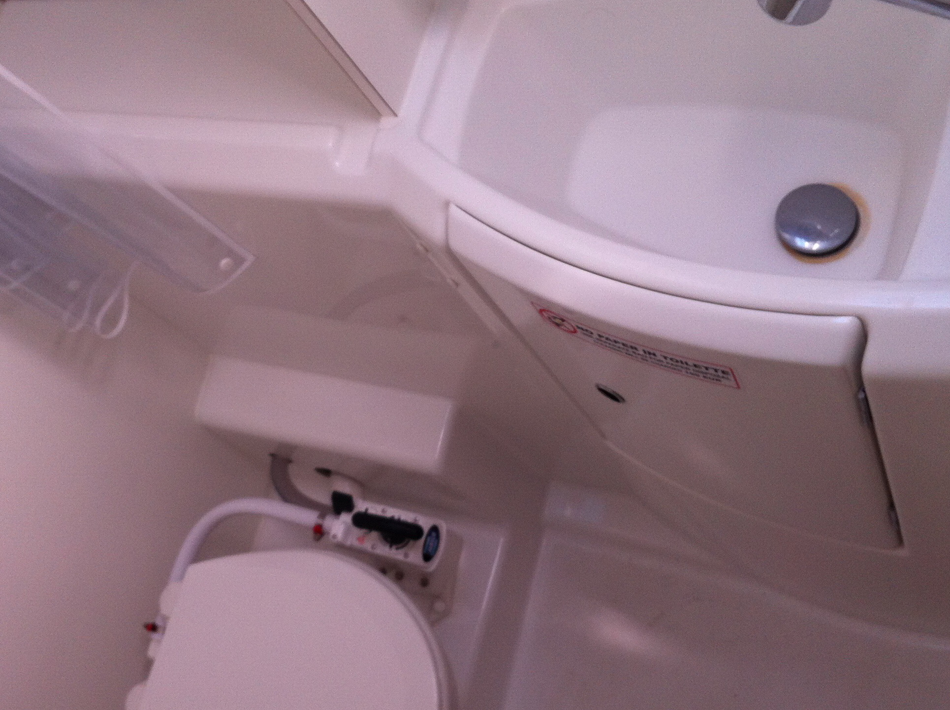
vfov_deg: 30.8
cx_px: 417
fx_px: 1288
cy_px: 404
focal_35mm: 47
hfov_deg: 40.4
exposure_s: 1/30
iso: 80
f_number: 2.8
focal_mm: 3.85
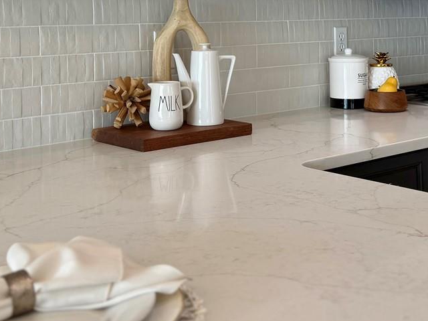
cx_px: 257
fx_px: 742
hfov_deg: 32.1
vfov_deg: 23.7
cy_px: 26
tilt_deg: -1.7
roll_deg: -0.7
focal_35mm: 60
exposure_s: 1/270
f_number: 1.78
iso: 64
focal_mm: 6.76
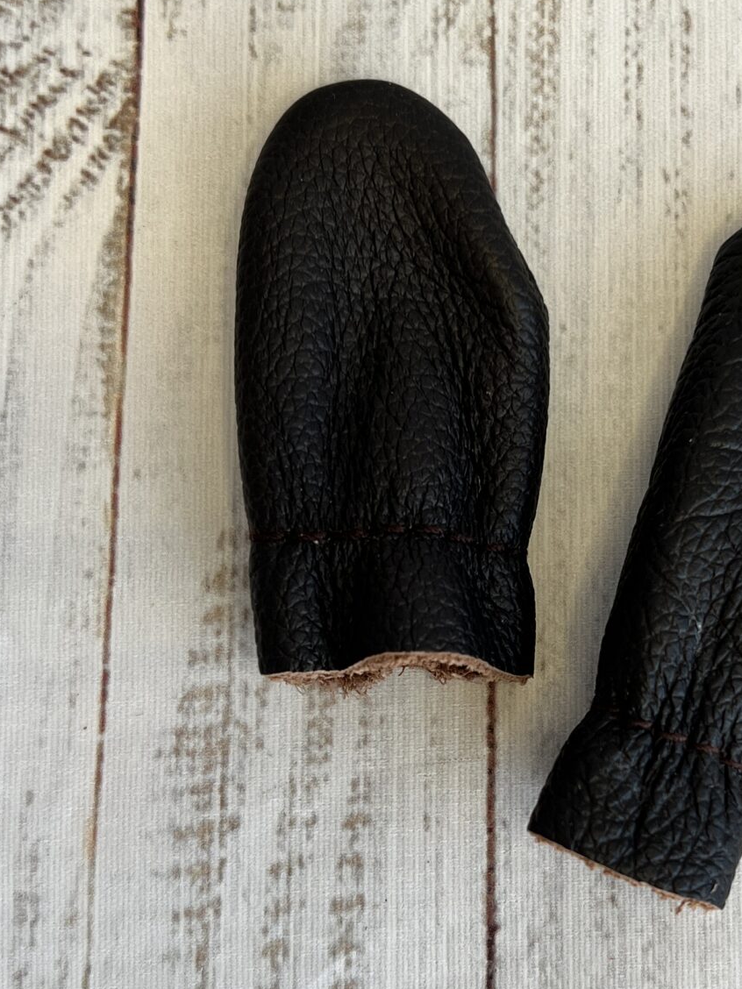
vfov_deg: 32.7
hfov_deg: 24.6
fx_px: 1686
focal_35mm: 59
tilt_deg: -86.3
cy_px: 551
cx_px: 529
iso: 40
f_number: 1.5
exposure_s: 1/100
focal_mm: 5.7
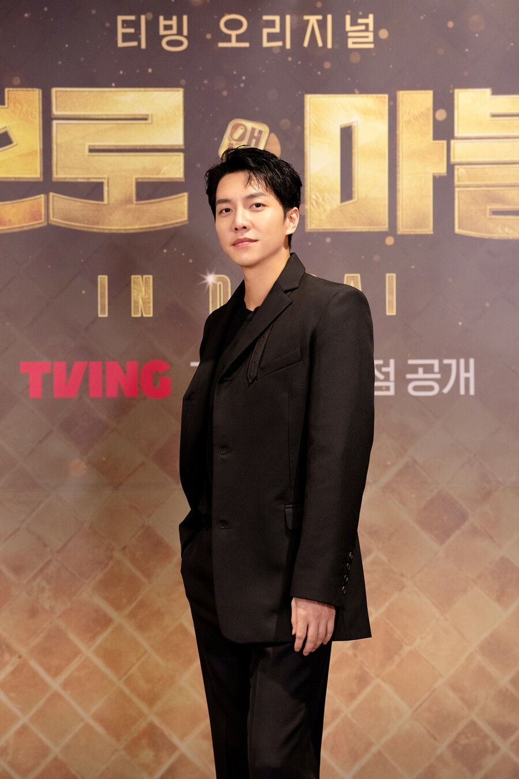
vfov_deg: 18.9
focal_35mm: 108
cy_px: 390
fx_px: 2335
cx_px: 260
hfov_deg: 12.7
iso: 3200
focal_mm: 108
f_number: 4
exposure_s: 1/160
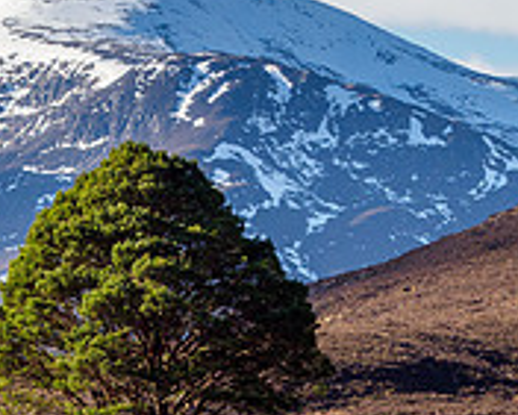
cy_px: 253
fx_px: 4740
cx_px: -112
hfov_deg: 6.2
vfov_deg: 5.0
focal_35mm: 309
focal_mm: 48
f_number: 7.1
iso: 200
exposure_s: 1/320
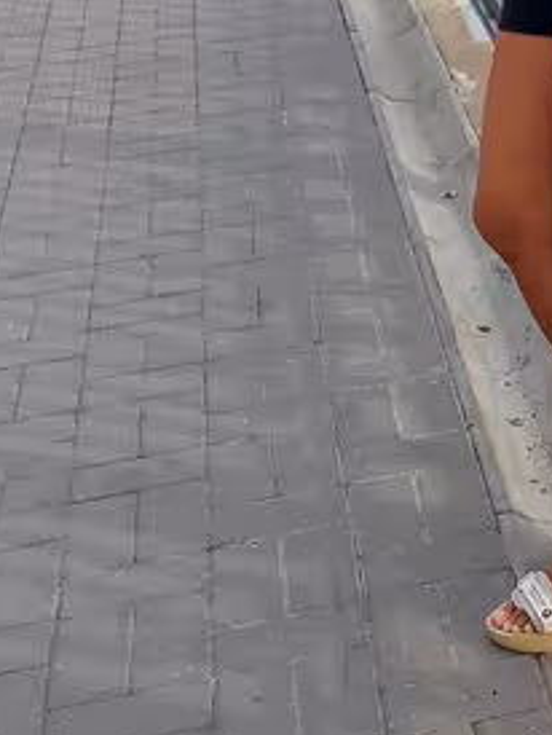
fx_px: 1783
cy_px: -217
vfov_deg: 21.1
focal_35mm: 84
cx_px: 737
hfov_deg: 16.5
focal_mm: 5.23
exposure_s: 1/423
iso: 32
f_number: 1.8
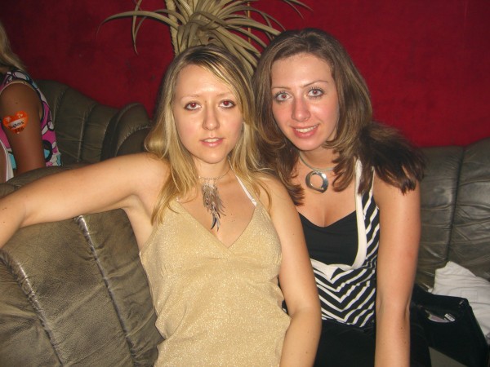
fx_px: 538
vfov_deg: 37.7
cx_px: 245
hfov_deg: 49.0
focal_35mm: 38
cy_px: 184
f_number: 2.8
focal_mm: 7.9
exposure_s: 1/60
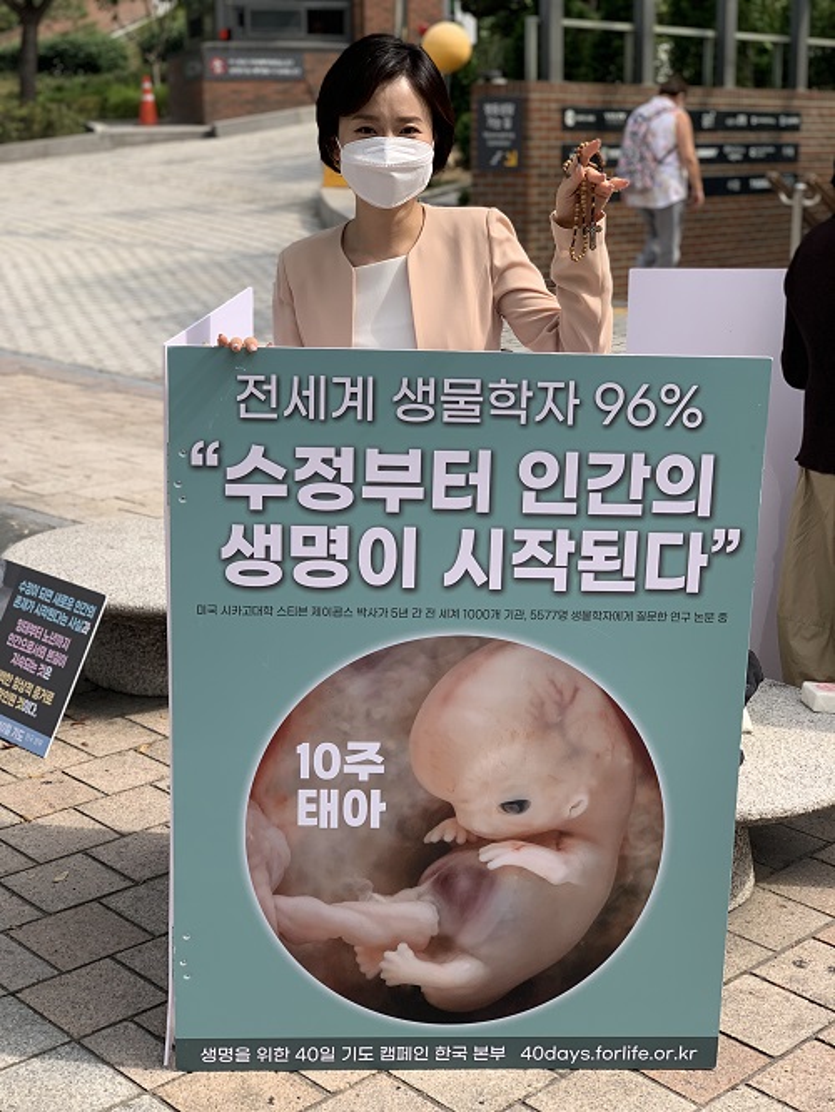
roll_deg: -0.3
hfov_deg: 28.1
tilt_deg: -13.5
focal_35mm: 52
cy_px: 556
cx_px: 418
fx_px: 1671
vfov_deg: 36.8
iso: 16
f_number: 2.4
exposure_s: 1/675
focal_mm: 6
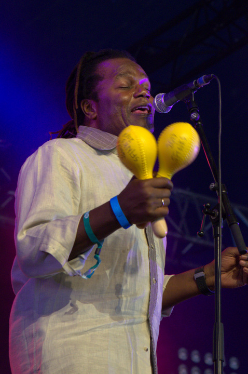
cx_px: 124
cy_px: 187
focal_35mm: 150
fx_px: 1554
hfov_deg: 9.1
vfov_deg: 13.7
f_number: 6.3
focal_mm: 100
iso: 3200
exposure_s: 1/160
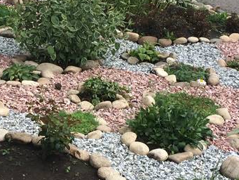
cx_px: 62
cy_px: 110
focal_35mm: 85
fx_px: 587
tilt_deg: -21.8
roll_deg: +0.1
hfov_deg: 22.8
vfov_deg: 17.4
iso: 32
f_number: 2.2
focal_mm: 4.15
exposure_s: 1/1709
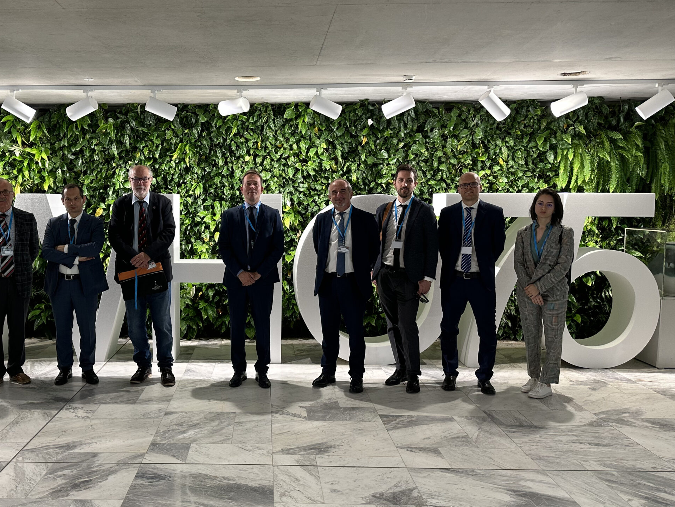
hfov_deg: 55.9
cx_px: 238
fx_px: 624
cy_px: 259
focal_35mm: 32
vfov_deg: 44.2
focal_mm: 6.86
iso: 160
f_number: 1.78
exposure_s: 1/121
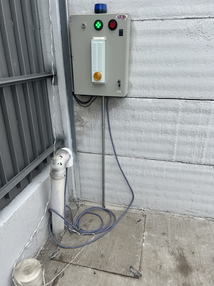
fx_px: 214
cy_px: 143
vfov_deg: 67.3
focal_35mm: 26
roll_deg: -0.1
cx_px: 107
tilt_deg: -22.0
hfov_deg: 53.1
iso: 50
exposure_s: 1/753
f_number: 1.5
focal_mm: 5.7
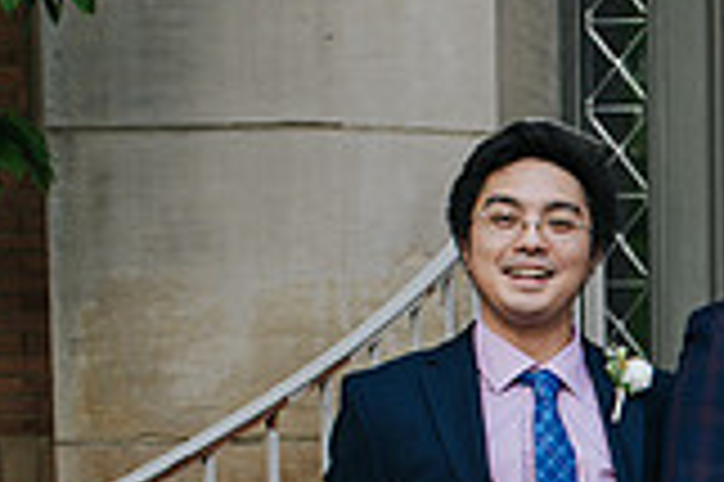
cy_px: 732
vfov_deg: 9.6
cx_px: 961
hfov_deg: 14.2
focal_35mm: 138
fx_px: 2772
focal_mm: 35
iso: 220
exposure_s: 1/500
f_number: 3.5
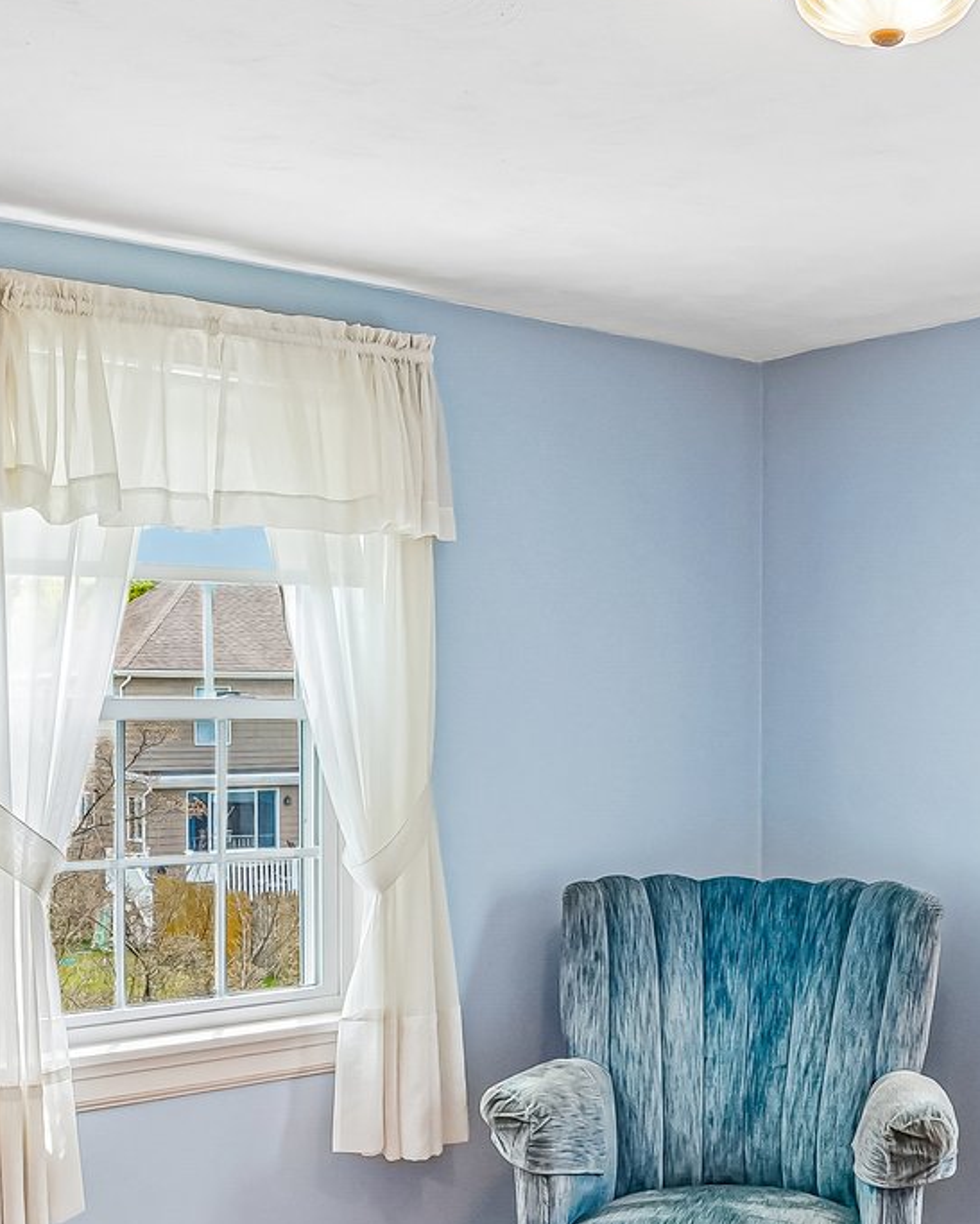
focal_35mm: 45
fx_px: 1630
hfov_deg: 33.3
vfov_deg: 40.9
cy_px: 737
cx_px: 625
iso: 640
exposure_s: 1/30
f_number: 9
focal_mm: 16
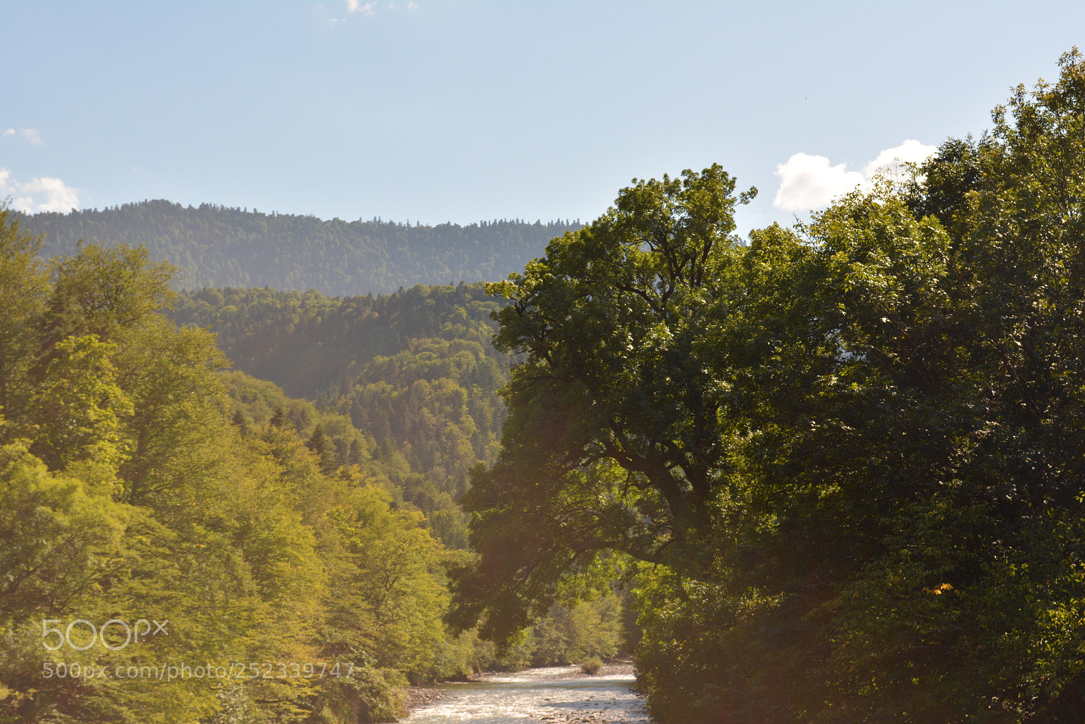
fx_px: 1809
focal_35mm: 60
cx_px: 542
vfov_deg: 22.6
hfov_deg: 33.4
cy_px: 362
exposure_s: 1/1000
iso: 500
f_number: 8
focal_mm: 40
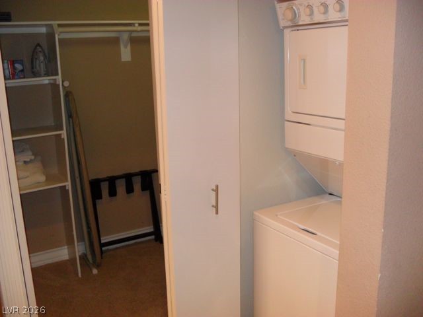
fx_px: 428
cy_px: 158
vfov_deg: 40.7
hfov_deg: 52.6
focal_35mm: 35
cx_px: 212
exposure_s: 1/45
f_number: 3
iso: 200
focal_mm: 6.3
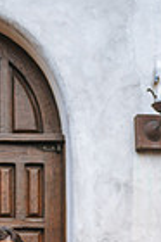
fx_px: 867
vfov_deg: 14.8
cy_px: 363
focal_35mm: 129
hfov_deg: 10.4
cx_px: -48
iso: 500
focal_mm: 40
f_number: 2.8
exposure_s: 1/320
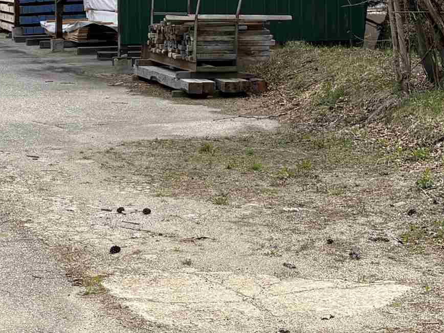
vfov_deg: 15.8
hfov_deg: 20.6
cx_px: -8
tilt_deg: -1.5
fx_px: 1180
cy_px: 8
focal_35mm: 92
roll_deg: +1.1
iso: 50
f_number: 1.6
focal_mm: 5.96
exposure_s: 1/1799
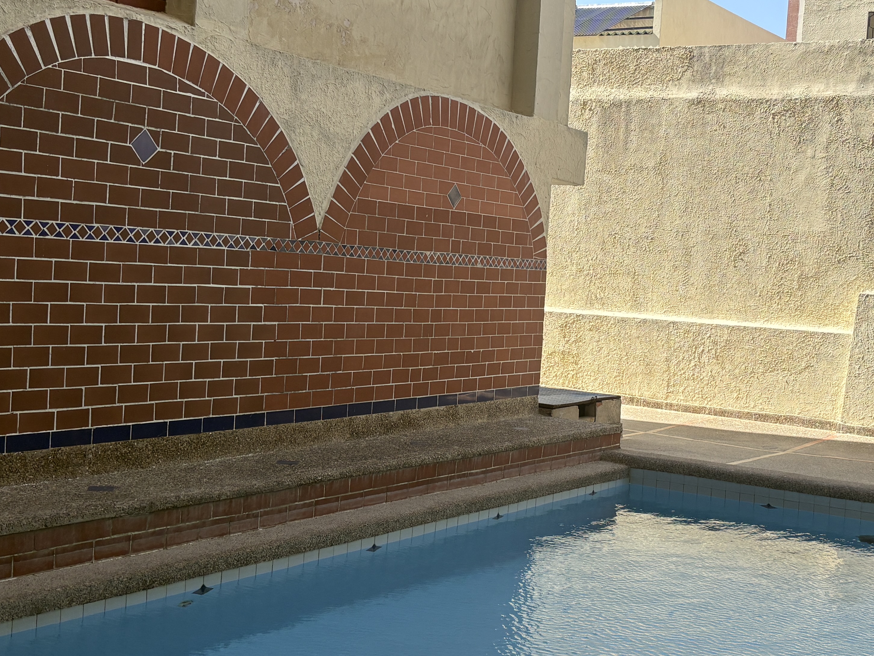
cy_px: 348
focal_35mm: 51
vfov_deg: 28.6
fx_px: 1288
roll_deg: -3.0
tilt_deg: -3.2
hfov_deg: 37.0
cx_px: 603
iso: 50
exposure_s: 1/1587
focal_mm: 5.96
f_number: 1.6
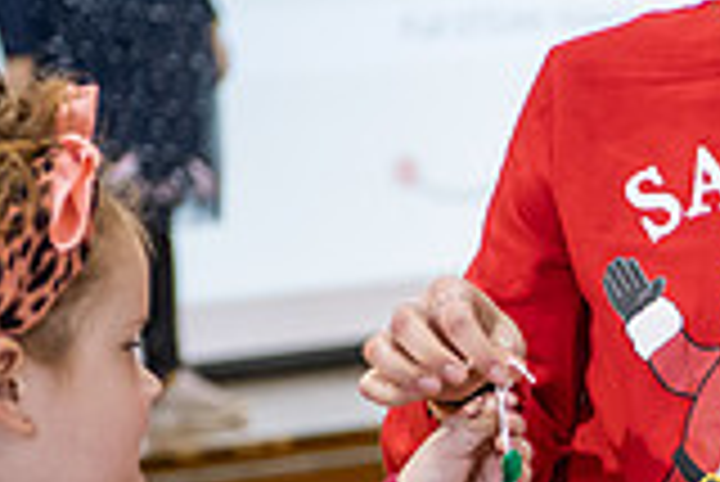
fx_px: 4504
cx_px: 904
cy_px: 466
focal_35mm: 225
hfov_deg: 9.0
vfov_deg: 6.1
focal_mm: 62
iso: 1000
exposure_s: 1/160
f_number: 3.2
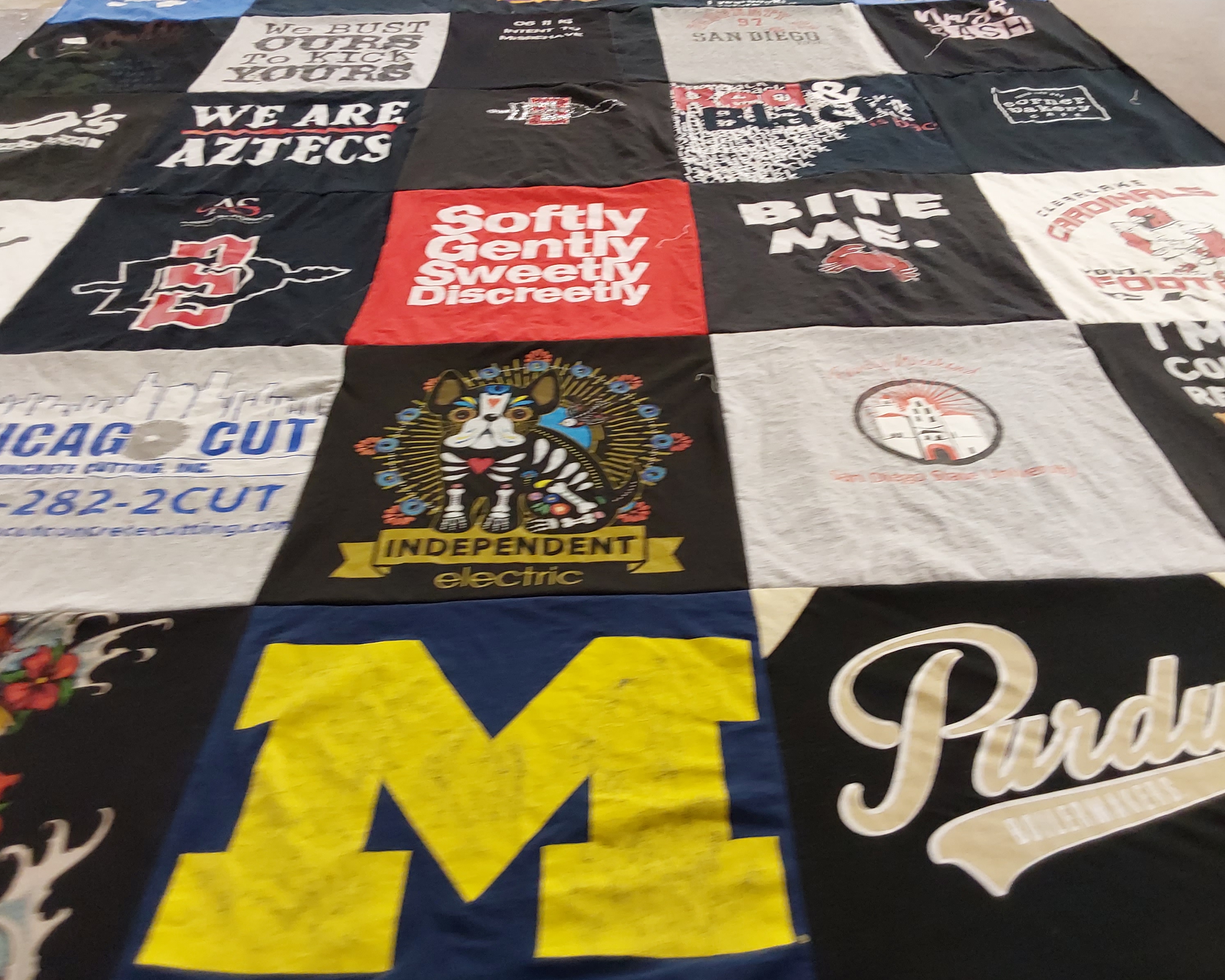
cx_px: 619
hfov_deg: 58.8
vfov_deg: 48.5
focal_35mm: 30
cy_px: 492
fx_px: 1088
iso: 160
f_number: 1.9
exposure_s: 1/60
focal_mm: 2.91
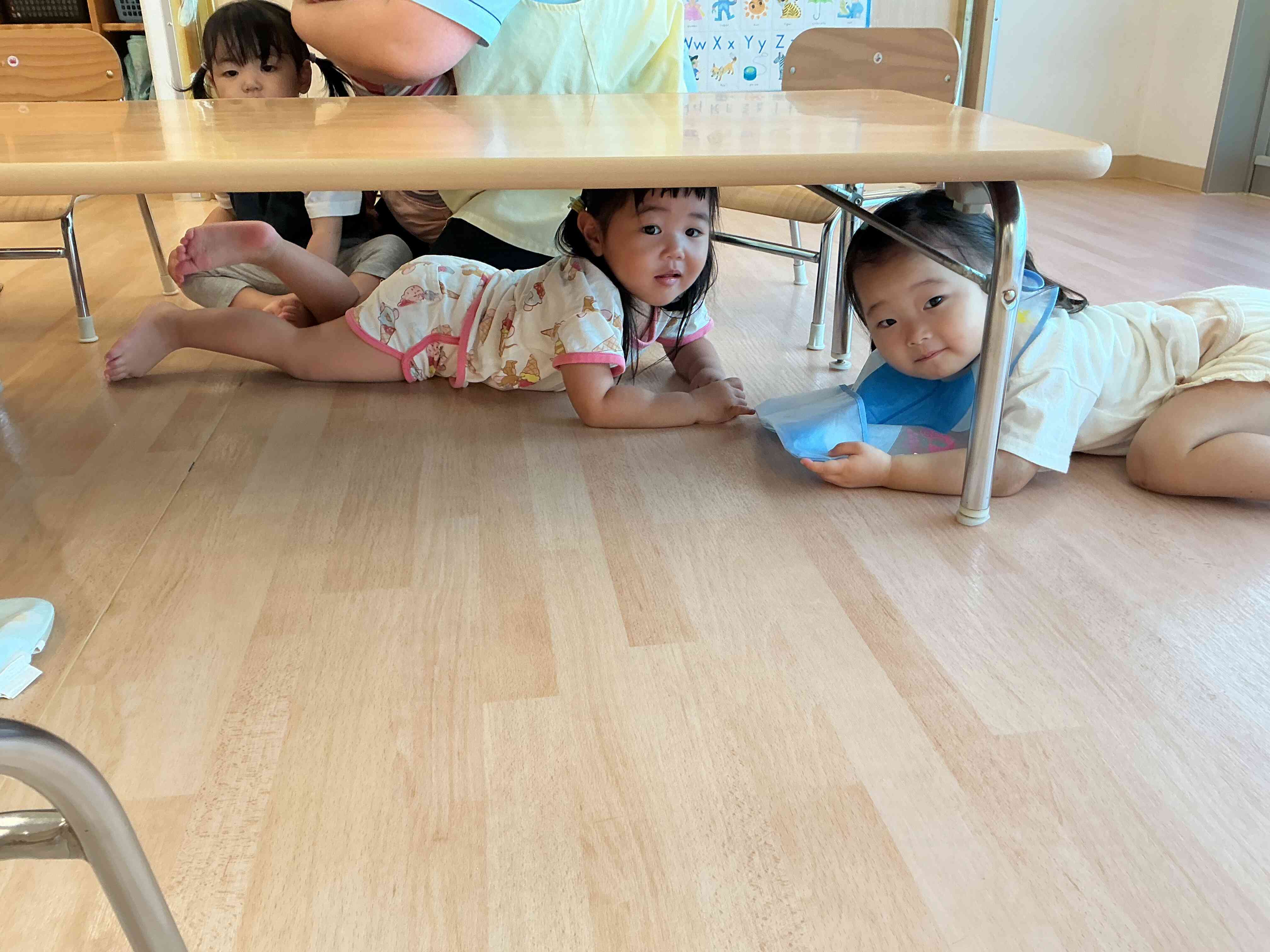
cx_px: 635
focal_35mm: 29
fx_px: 1064
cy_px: 476
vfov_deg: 48.2
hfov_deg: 61.7
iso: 40
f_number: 1.8
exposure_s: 1/120
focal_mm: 3
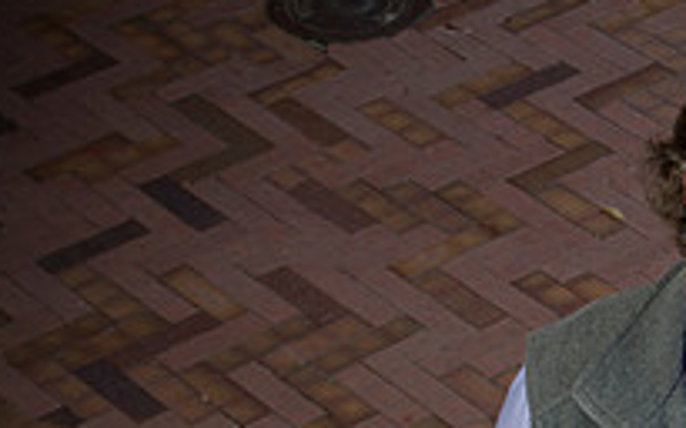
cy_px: 625
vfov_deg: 6.4
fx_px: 3776
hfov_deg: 10.2
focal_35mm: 202
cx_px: 897
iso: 160
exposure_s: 1/60
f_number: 7.1
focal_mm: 70
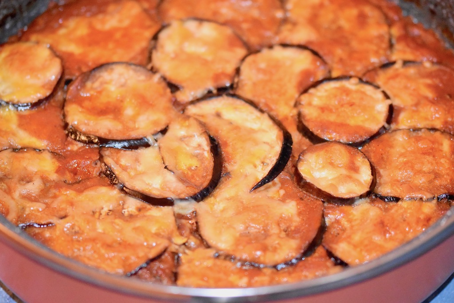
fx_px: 1986
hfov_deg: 13.0
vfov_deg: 8.7
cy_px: 152
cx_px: 227
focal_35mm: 158
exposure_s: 1/60
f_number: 3.2
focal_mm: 105
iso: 5000
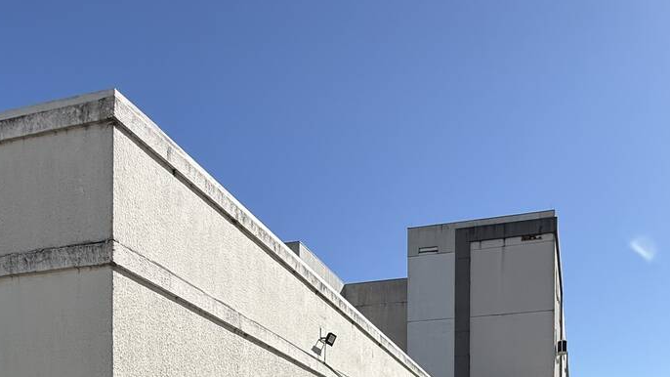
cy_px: 508
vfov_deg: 28.8
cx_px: 442
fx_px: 569
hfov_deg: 59.7
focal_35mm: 32
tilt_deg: -1.2
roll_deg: -1.9
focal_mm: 2.22
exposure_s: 1/3125
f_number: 2.2
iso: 50
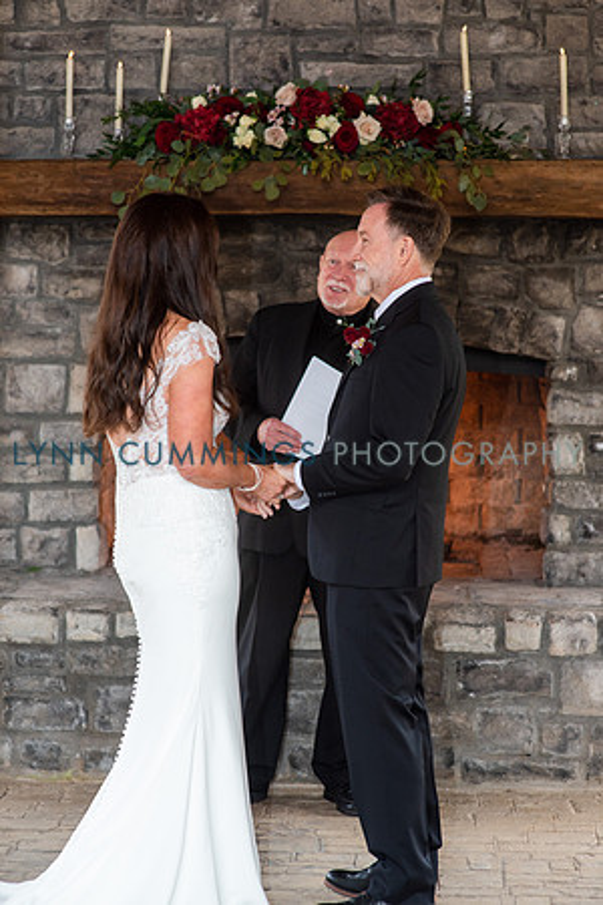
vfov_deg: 23.9
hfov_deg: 16.1
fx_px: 2135
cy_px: 452
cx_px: 302
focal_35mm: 85
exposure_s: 1/125
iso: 640
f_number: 3.2
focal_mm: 85
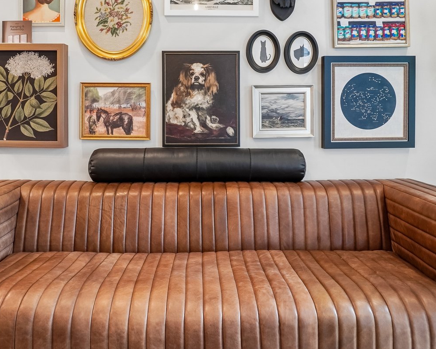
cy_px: 127
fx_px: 374
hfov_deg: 60.4
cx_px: 199
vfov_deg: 49.4
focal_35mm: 29
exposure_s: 1/8
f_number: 8
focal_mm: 10
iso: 400
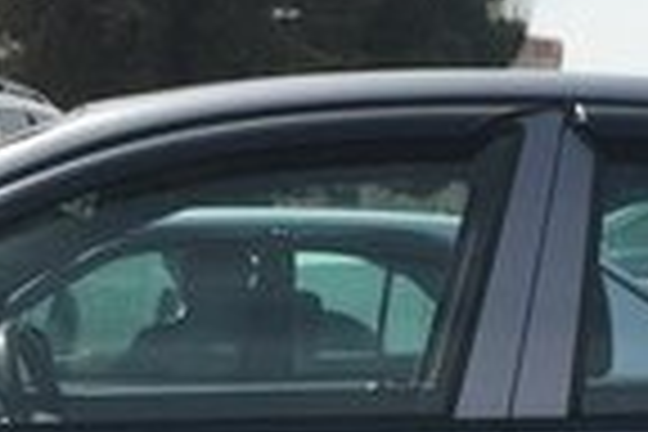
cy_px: 727
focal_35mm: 138
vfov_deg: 9.5
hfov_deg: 14.9
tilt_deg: -10.6
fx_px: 2484
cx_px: 387
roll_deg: -2.9
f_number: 2.2
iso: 32
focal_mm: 4.15
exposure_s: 1/1883
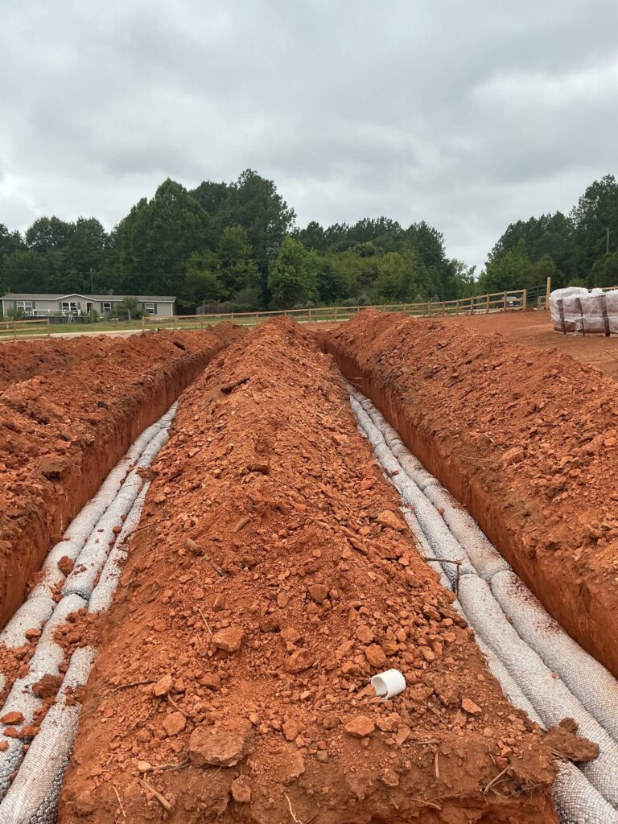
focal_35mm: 29
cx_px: 309
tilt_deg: -6.7
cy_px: 412
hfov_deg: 48.2
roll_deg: -0.1
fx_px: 690
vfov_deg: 61.7
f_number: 1.8
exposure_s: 1/482
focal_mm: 3
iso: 25
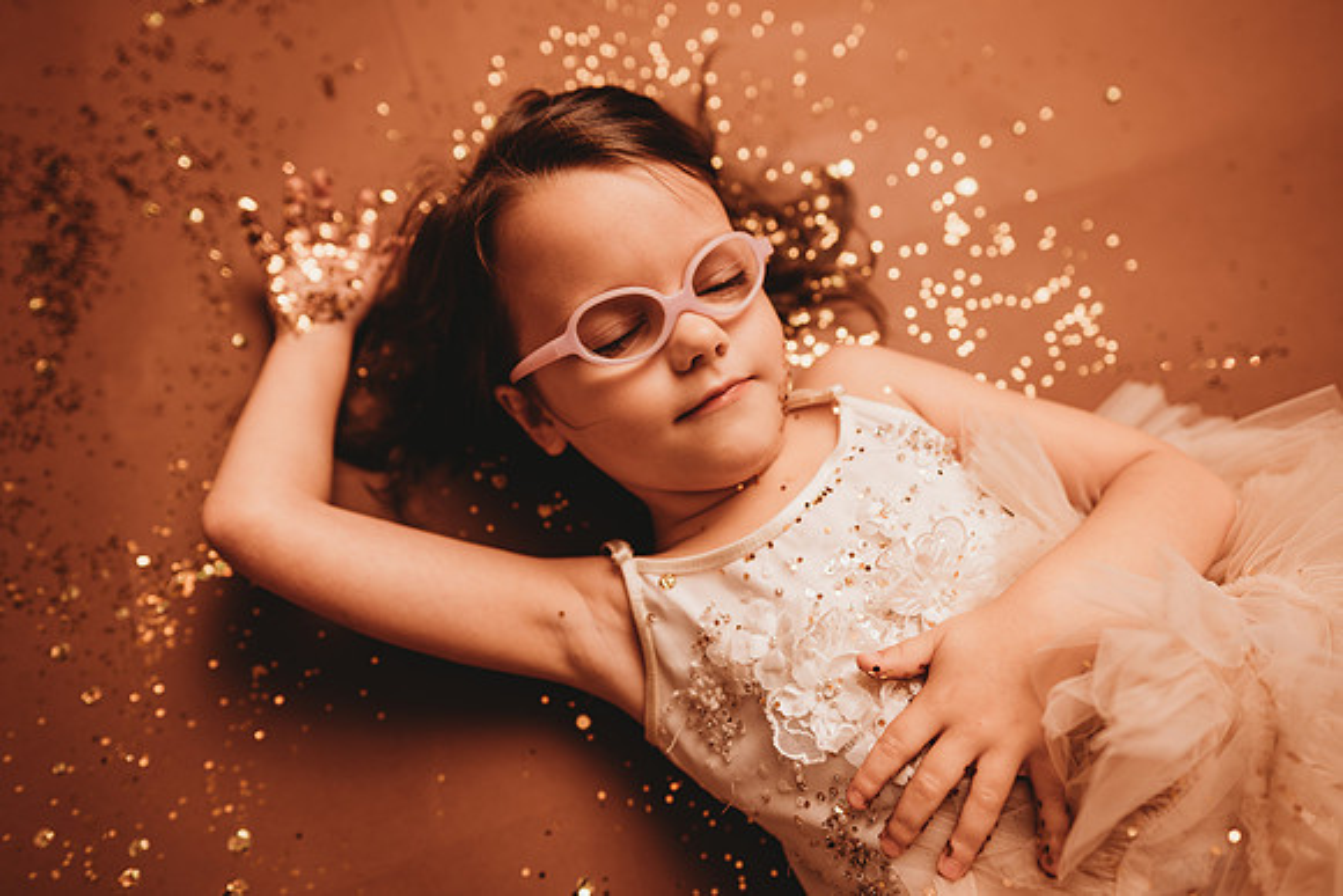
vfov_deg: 53.2
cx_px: 672
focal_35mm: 24
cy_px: 448
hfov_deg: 73.7
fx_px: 896
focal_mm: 24
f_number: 2.5
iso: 100
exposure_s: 1/160
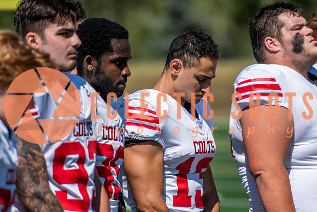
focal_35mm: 360
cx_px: 190
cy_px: 85
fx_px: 3171
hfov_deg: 5.7
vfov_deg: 3.8
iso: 160
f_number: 2.8
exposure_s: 1/8000
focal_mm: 200
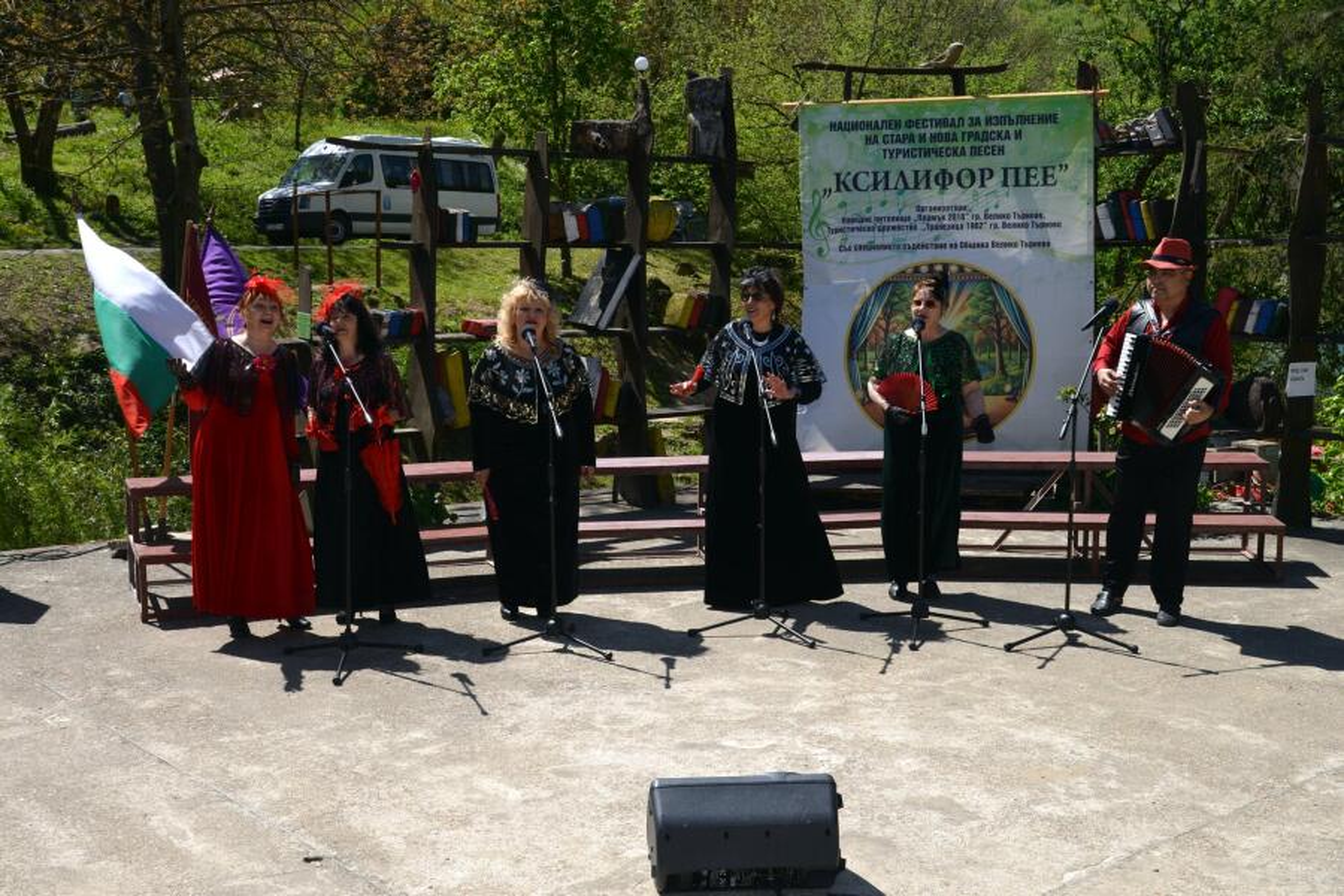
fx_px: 1493
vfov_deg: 33.4
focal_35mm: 40
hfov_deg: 48.5
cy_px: 448
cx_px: 672
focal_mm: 40
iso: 100
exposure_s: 1/160
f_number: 6.3
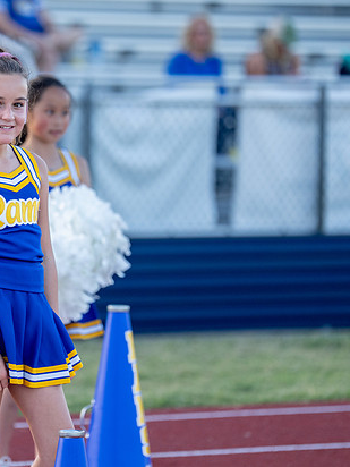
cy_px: 194
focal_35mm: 274
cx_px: 24
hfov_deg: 5.4
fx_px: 3694
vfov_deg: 7.2
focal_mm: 158
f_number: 2.8
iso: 640
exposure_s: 1/1000
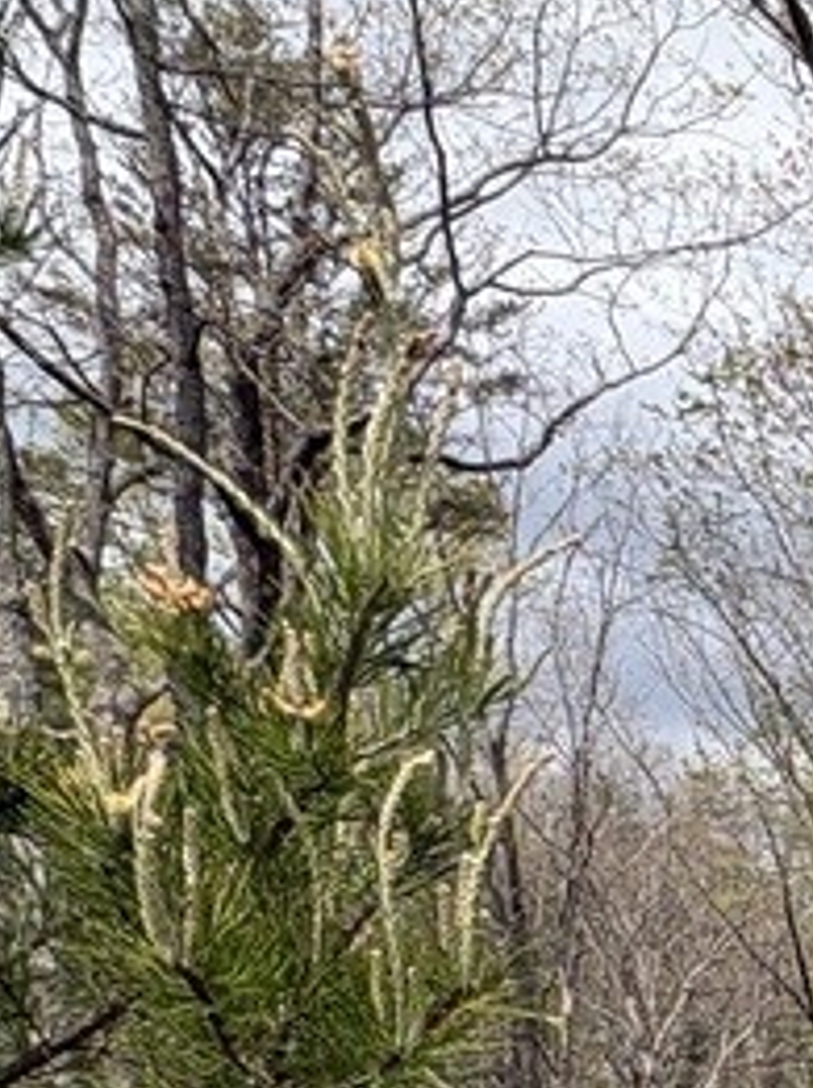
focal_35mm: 55
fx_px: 1727
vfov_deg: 28.8
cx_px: 1797
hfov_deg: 16.5
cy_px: 1396
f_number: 2.2
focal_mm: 2.22
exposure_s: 1/1395
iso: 40
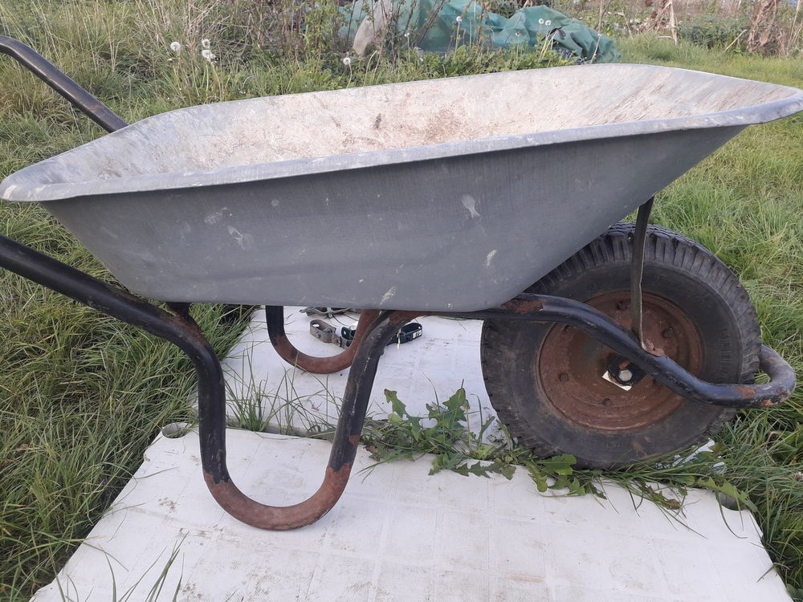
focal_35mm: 27
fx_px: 626
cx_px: 402
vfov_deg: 51.4
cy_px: 301
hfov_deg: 65.3
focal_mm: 3.6
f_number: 1.9
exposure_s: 1/152
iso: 40
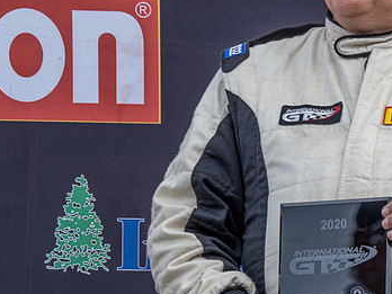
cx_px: 297
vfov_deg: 4.5
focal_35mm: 333
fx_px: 3771
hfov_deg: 5.9
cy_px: 103
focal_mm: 100
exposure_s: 1/60
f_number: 13
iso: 200
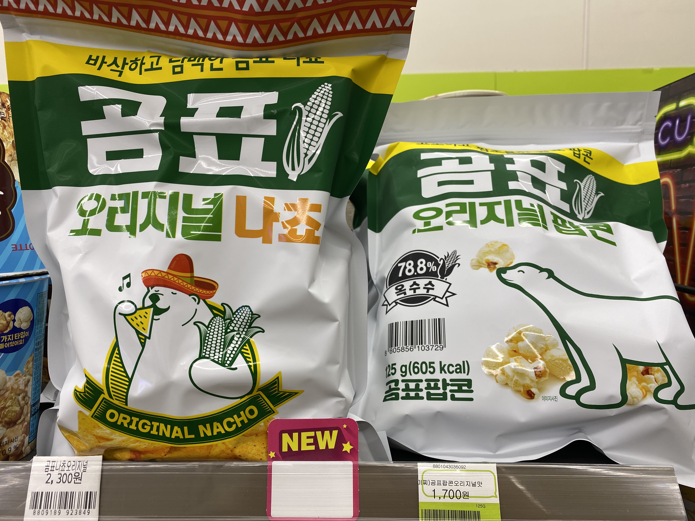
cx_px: 348
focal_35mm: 26
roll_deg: +0.8
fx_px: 522
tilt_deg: -5.8
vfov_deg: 53.1
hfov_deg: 67.3
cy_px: 260
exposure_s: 1/120
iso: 50
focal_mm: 4.25
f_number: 1.8
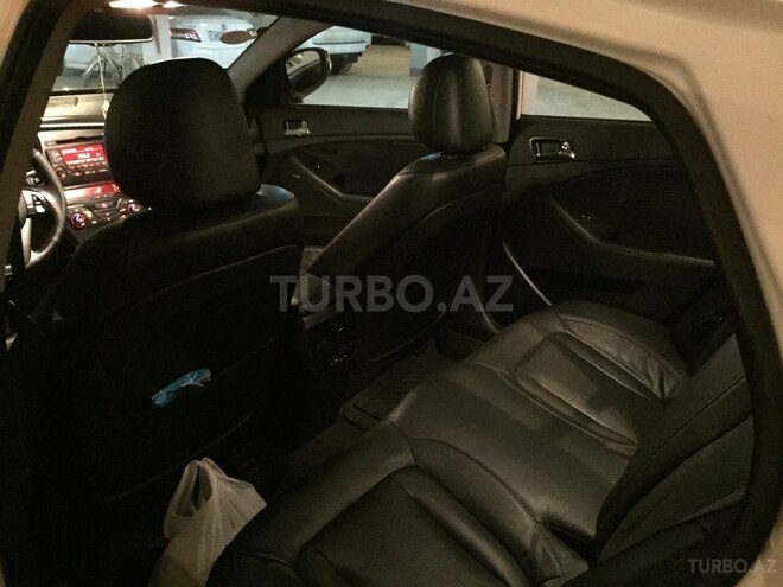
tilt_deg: -23.9
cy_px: 294
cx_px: 392
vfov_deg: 48.2
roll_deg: -0.8
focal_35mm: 29
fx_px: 656
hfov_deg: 61.7
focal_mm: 4.15
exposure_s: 1/17
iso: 2000
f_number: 2.2
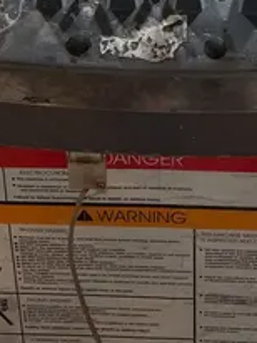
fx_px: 920
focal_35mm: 93
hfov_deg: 15.9
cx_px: 135
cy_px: -168
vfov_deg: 18.7
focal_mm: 4.2
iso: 125
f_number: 1.6
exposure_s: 1/41
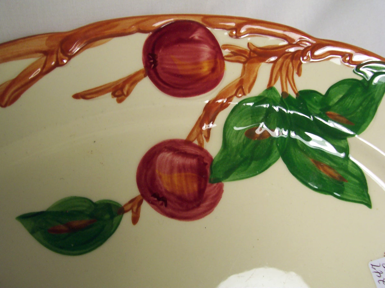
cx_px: 192
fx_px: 412
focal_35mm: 37
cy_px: 144
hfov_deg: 50.1
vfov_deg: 38.7
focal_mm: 5.6
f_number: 2.8
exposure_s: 1/125
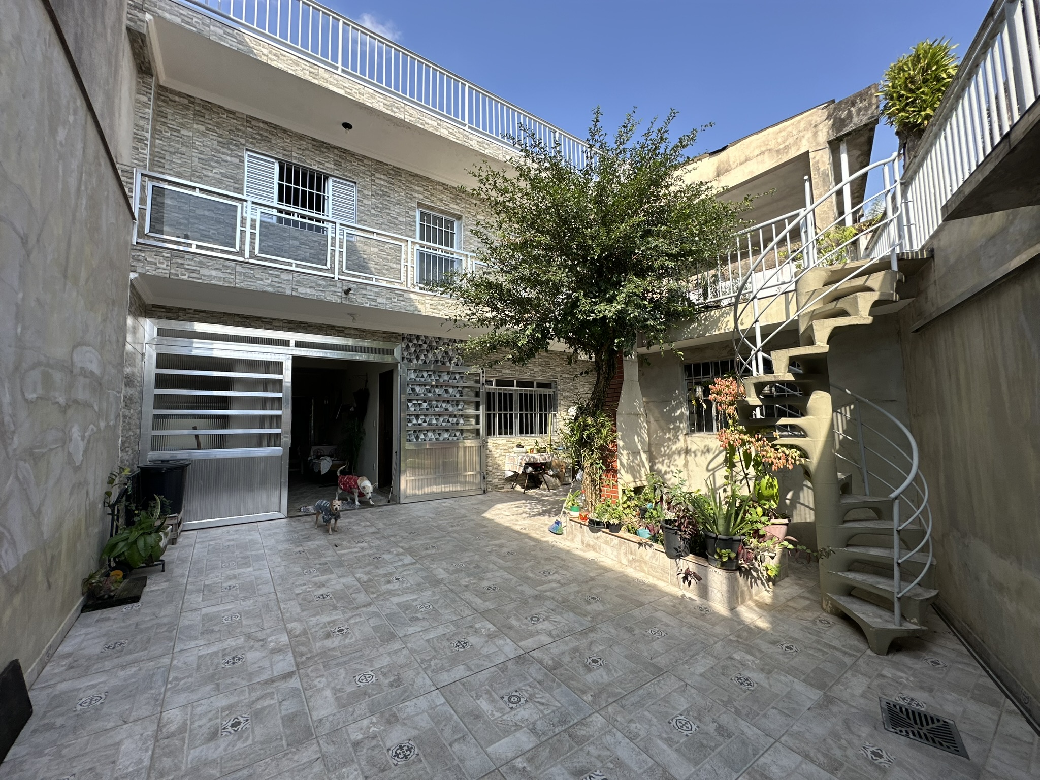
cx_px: 520
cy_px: 390
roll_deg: +0.6
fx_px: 421
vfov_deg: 85.7
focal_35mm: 14
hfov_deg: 102.1
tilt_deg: +4.8
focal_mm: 2.22
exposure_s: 1/558
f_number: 2.2
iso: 40
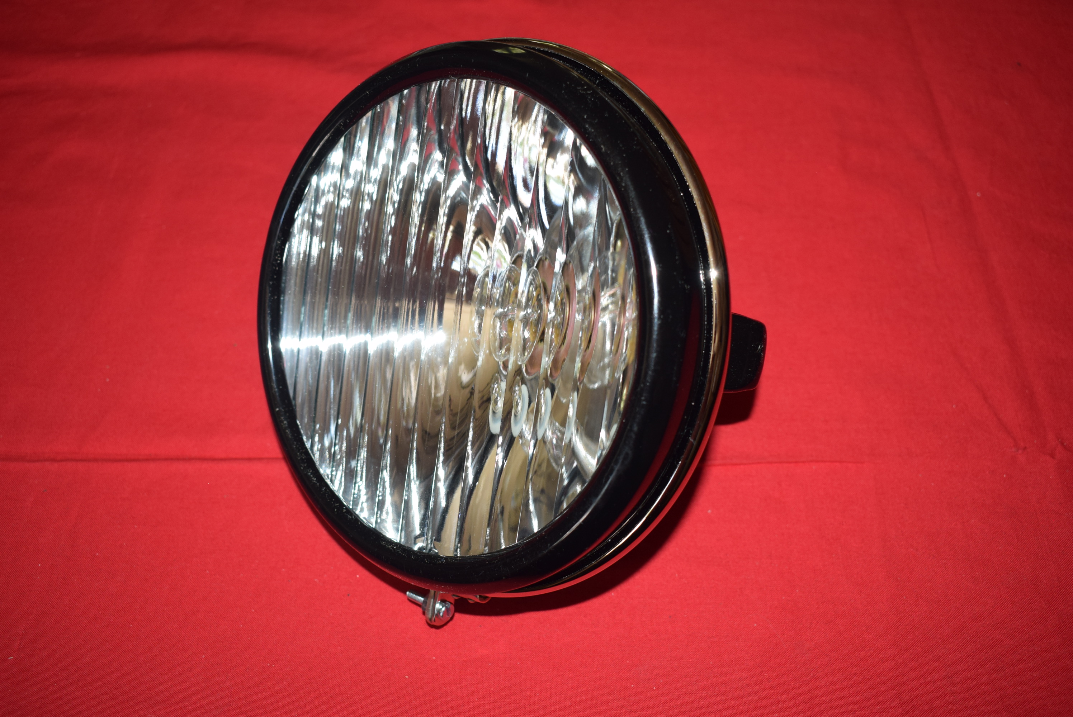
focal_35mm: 36
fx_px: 1074
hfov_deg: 53.1
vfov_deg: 36.9
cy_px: 358
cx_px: 536
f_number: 5
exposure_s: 1/200
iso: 400
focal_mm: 24
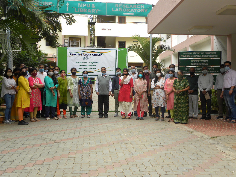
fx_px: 314
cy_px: 88
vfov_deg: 31.5
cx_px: 118
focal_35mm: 46
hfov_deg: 41.2
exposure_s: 1/126
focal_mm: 8.2
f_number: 4
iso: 64
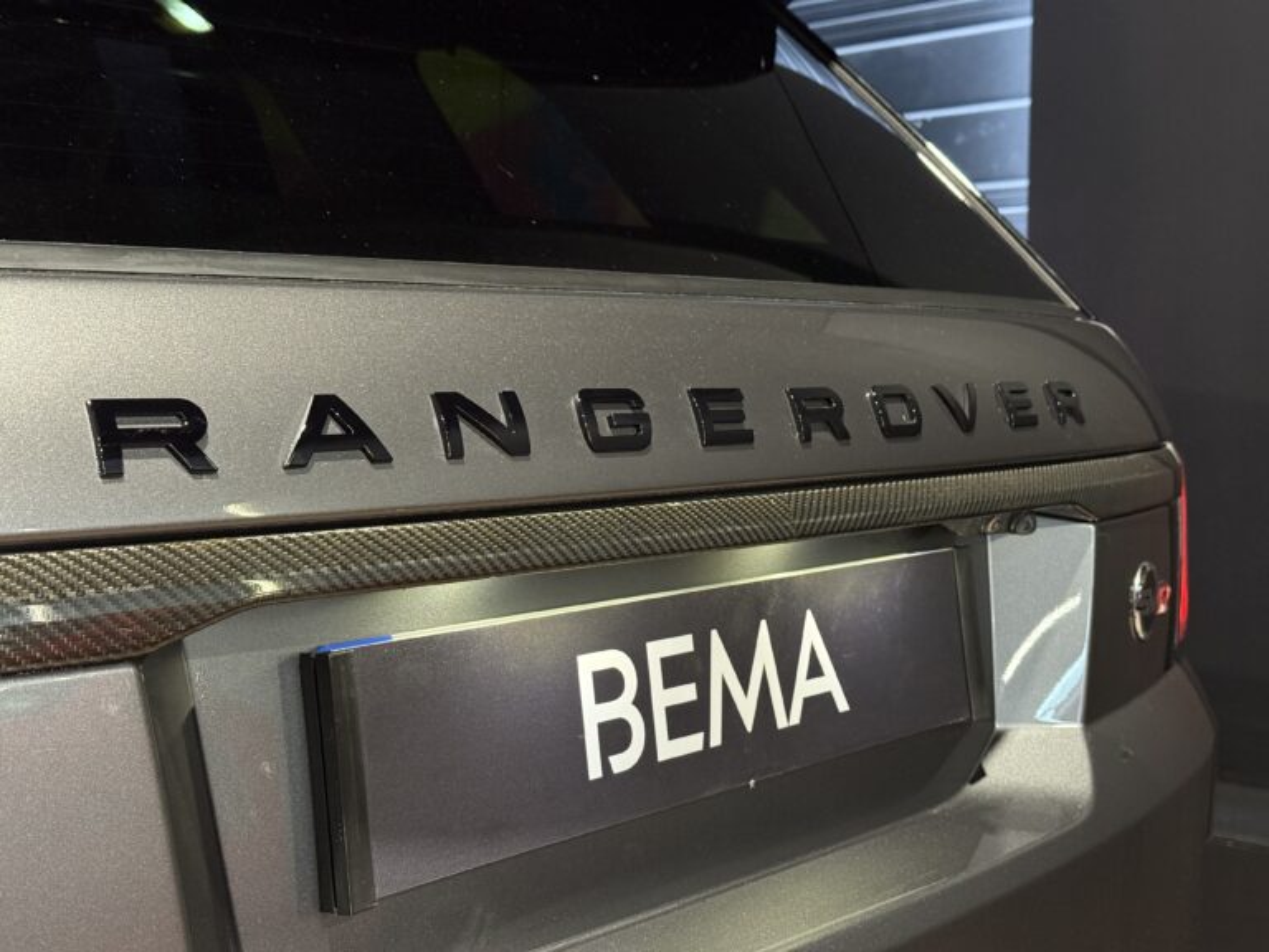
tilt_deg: -4.4
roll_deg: +0.2
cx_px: 634
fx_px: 1760
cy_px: 476
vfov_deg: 30.3
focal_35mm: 48
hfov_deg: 39.7
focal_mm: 6.76
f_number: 1.78
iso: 320
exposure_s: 1/40
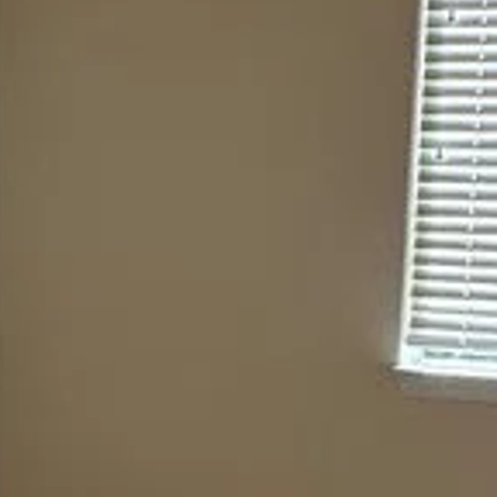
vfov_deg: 19.3
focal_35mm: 88
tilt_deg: -11.4
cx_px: 183
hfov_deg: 19.7
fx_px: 1429
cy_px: 473
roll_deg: -1.9
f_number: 2.2
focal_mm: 2.22
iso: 64
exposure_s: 1/120
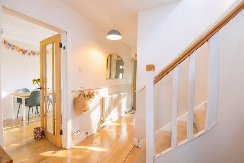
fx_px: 102
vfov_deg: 77.4
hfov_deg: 100.4
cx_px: 122
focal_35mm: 15
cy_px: 82
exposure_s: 1/125
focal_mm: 10
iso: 1400
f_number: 4.5
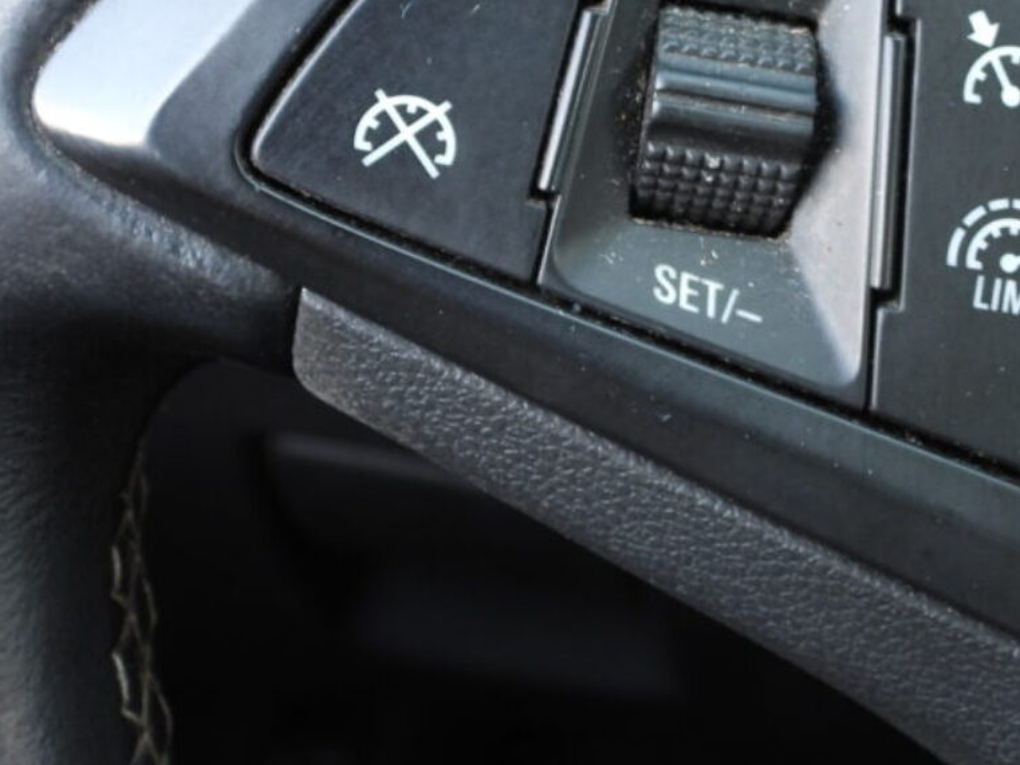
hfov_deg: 19.7
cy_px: 74
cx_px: 701
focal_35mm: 99
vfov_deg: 14.8
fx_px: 2918
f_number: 3.2
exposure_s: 1/30
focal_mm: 8.5
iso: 100
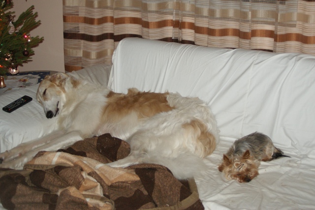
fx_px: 394
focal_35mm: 45
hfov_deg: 43.6
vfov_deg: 29.8
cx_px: 158
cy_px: 105
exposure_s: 1/60
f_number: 4.5
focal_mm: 30
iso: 400
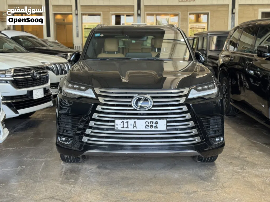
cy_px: 101
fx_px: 374
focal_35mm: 48
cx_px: 135
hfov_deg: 39.7
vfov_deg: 30.3
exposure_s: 1/101
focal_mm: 6.76
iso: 80
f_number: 1.78
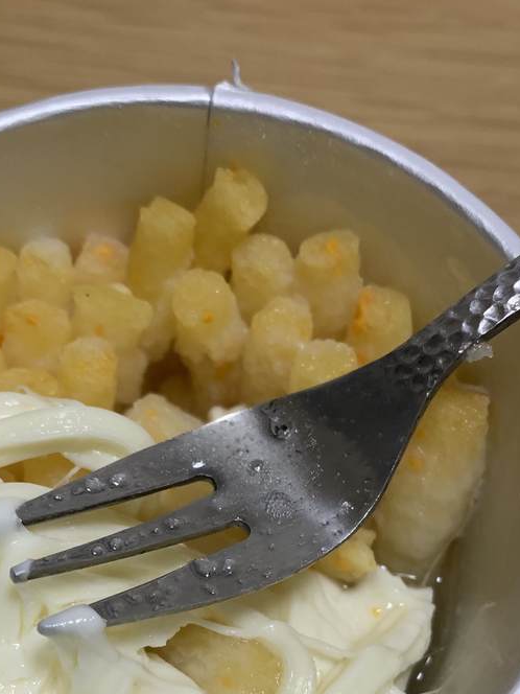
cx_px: 176
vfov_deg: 39.2
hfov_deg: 30.7
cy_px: 535
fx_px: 941
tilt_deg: -65.4
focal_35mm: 47
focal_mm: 4.25
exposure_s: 1/60
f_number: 1.8
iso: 200
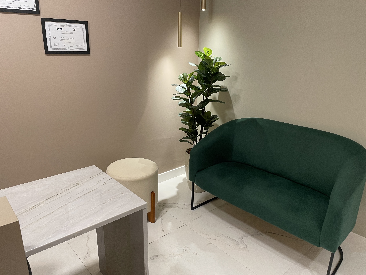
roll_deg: -0.5
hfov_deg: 67.3
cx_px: 183
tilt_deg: -18.1
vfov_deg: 53.1
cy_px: 138
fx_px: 275
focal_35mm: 26
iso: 125
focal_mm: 4.2
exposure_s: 1/60
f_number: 1.6
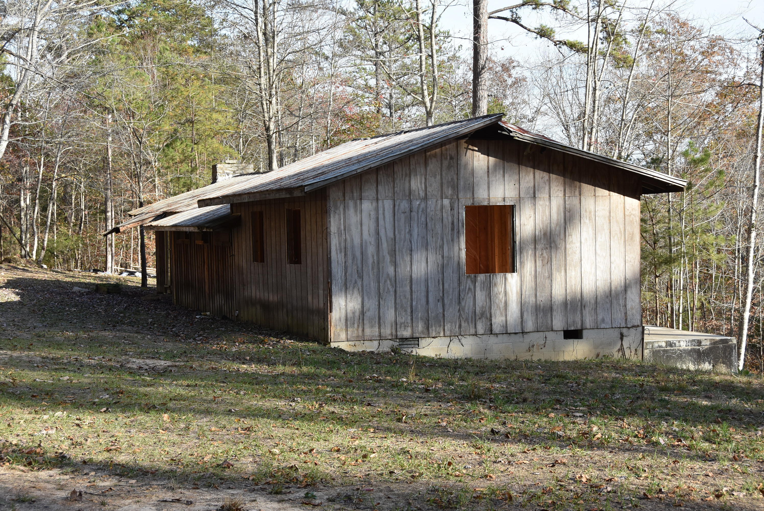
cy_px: 256
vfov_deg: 21.6
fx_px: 1338
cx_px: 382
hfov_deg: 31.9
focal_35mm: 63
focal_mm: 42
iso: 500
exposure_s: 1/500
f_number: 8
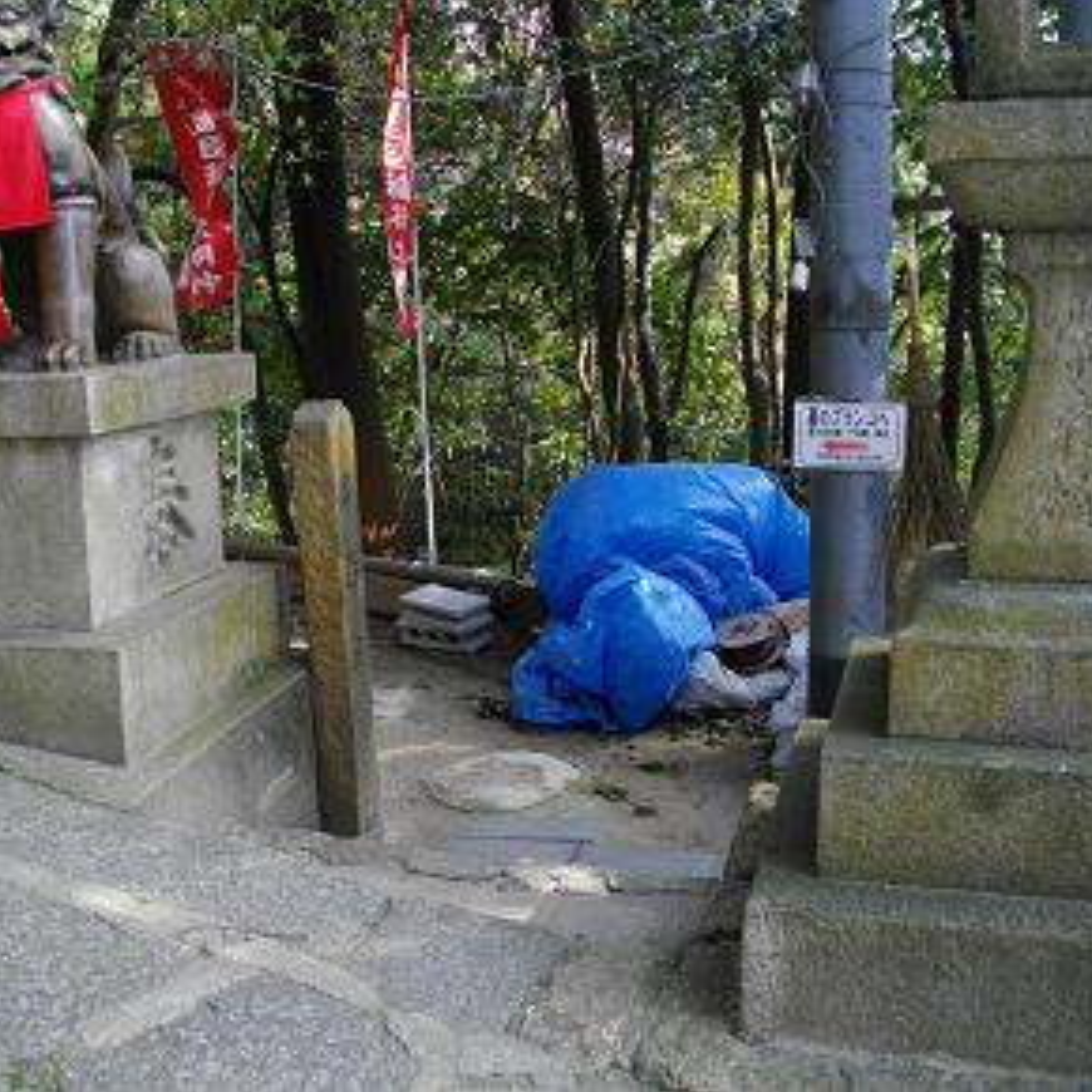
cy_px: 546
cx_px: 458
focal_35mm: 38
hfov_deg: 43.7
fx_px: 1356
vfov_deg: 43.9
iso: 124
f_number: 2.9
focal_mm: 5.7
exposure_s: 1/125
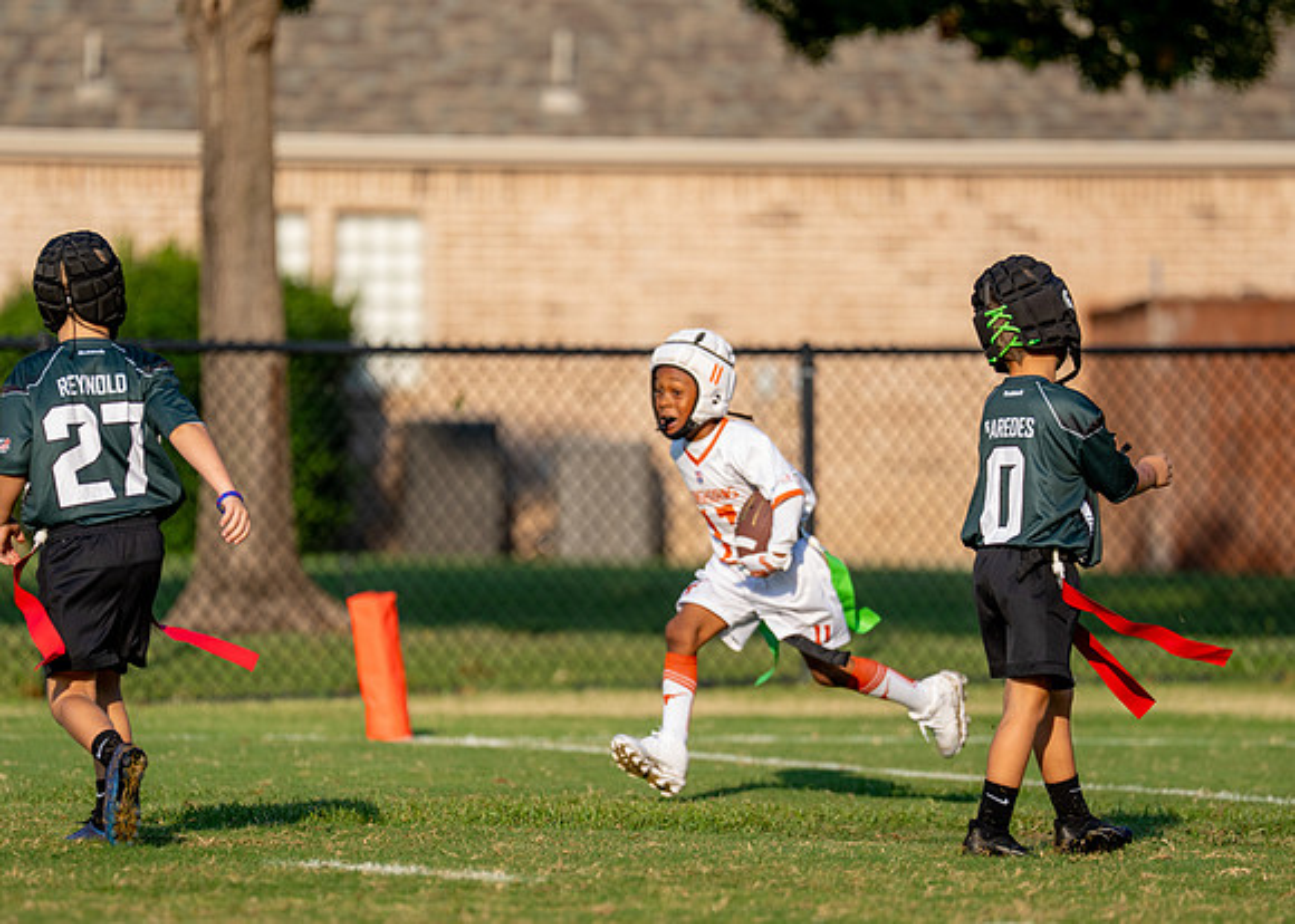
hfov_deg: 7.0
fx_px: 10513
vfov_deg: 5.0
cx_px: 644
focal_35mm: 286
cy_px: 550
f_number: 2.8
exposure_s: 1/2000
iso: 200
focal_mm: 200
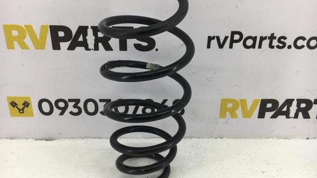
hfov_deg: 61.0
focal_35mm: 32
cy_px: 90
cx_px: 157
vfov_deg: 36.6
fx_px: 269
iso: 25
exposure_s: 1/50
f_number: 2.2
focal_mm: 4.15
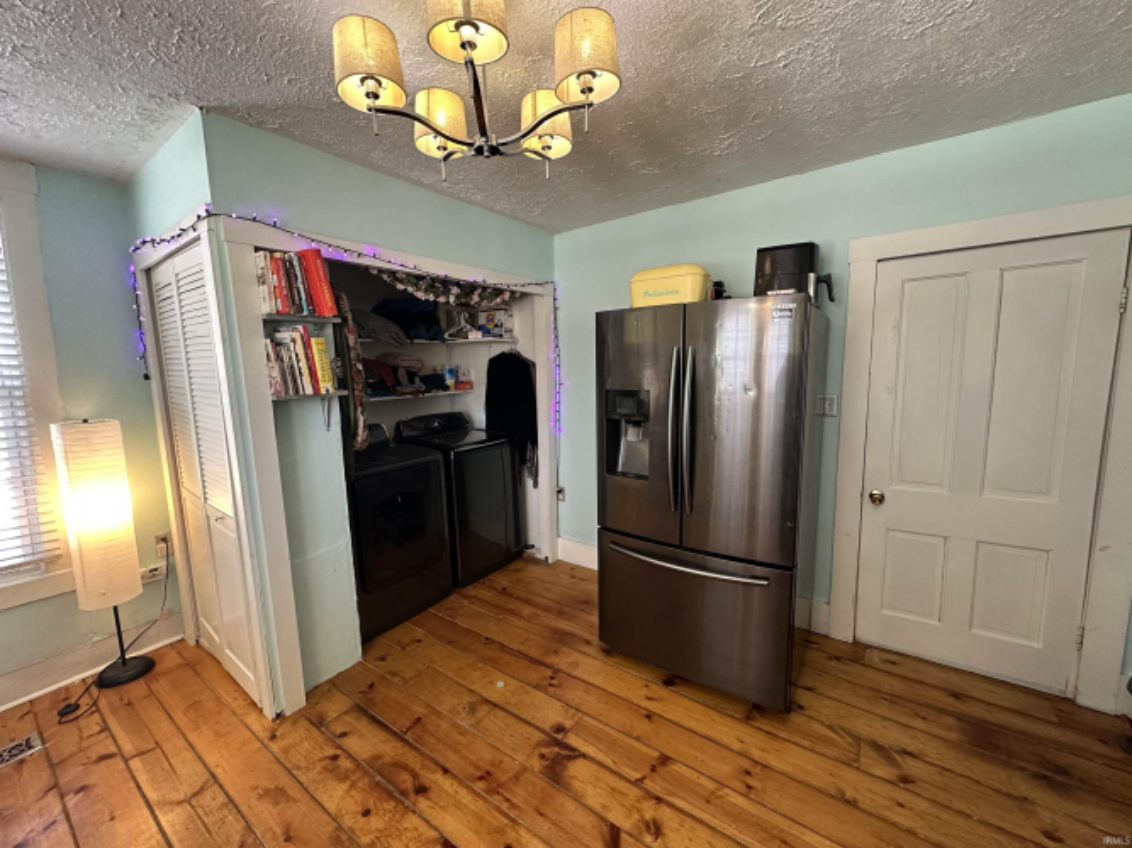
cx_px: 566
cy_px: 424
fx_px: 458
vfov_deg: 85.7
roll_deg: +1.4
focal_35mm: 14
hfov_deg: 102.1
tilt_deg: -6.8
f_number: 2.2
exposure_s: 1/60
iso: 250
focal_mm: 2.22
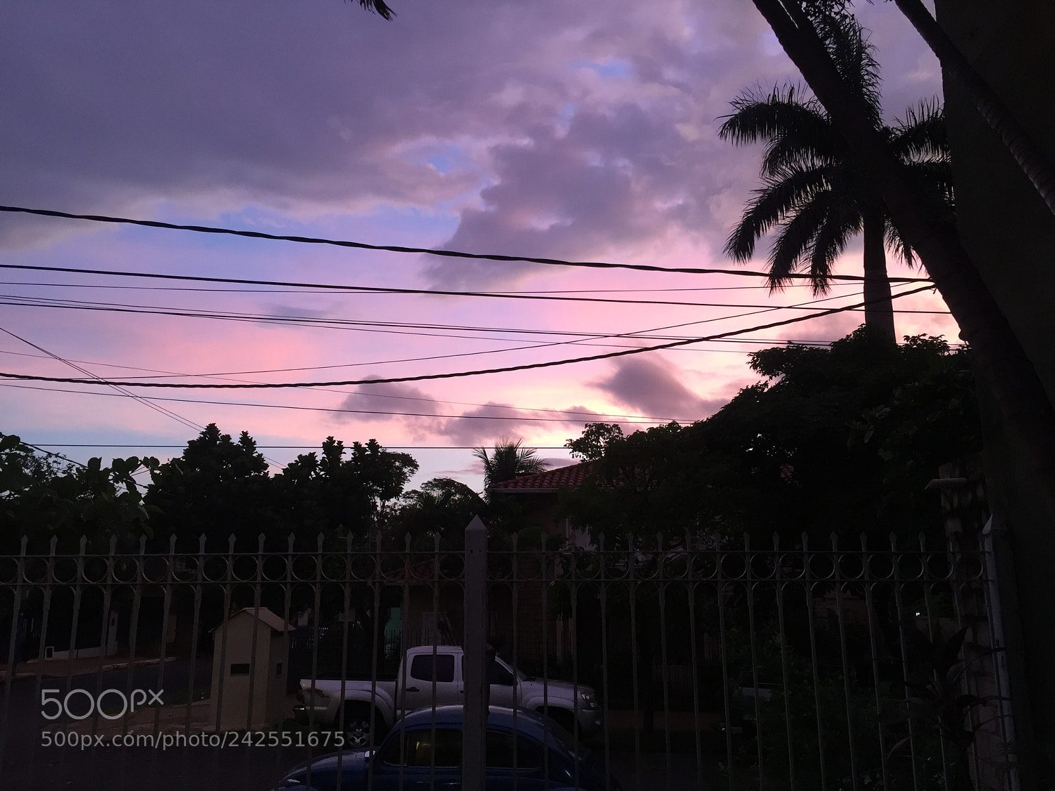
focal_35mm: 29
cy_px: 396
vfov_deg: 48.2
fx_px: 884
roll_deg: -1.2
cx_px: 528
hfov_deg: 61.7
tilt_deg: +14.3
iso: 100
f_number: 2.2
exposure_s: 1/33
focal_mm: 4.15
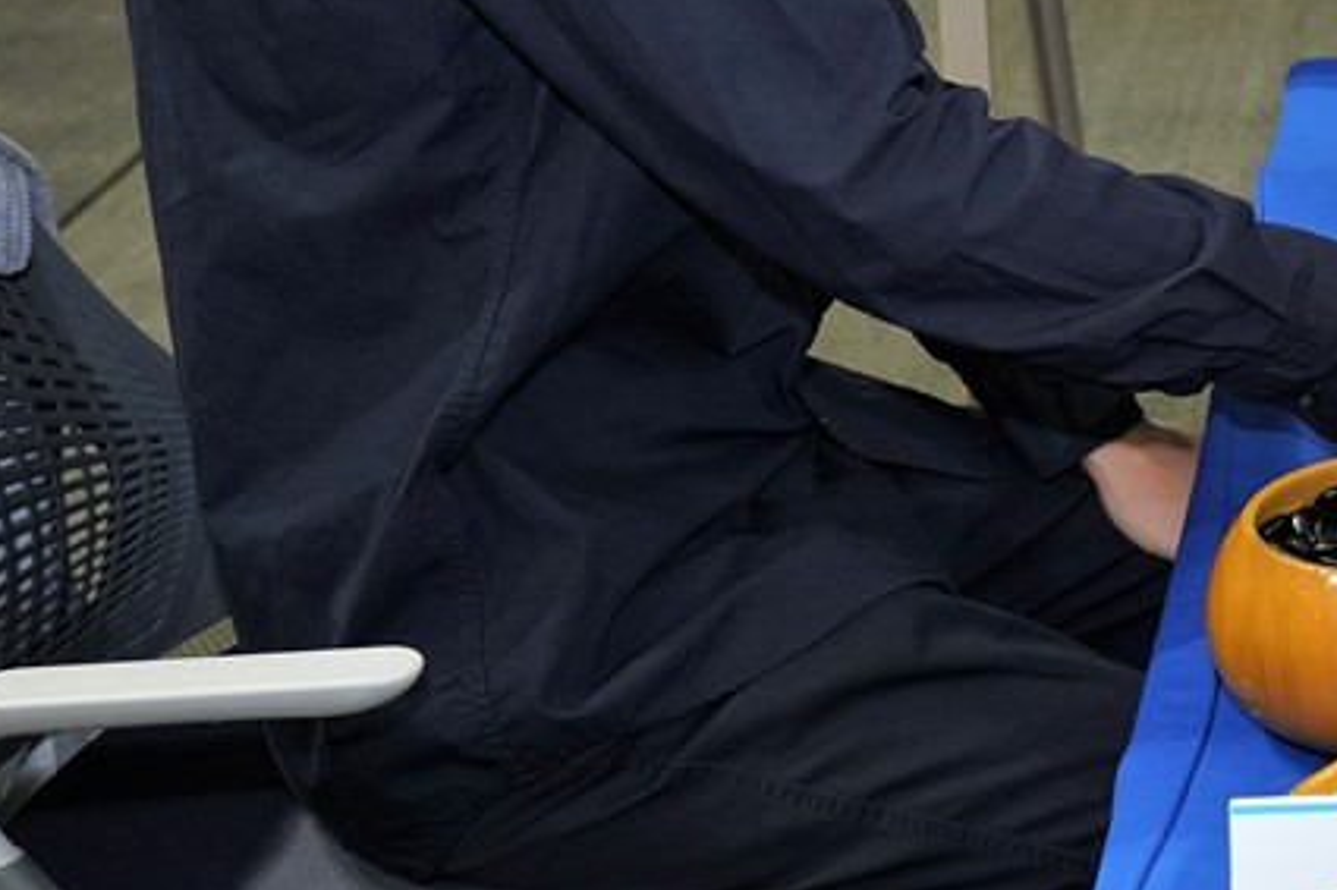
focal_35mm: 96
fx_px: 3564
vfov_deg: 13.8
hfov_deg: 19.3
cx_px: 1818
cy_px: -186
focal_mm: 34
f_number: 5
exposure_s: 1/60
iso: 1250
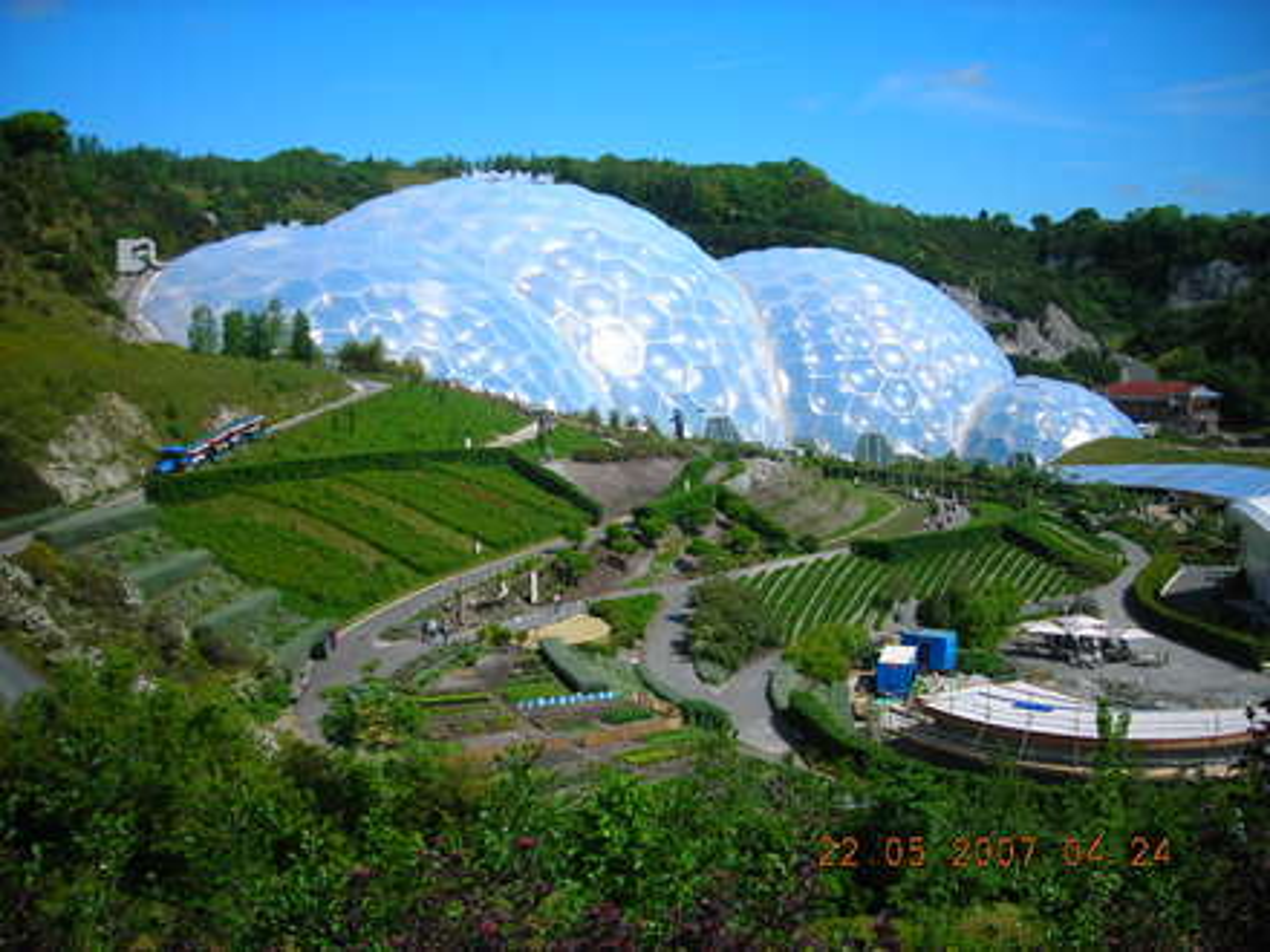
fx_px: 1394
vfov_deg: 37.7
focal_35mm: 38
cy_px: 476
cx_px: 635
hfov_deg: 49.0
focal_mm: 6.3
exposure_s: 1/240
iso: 50
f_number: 6.4
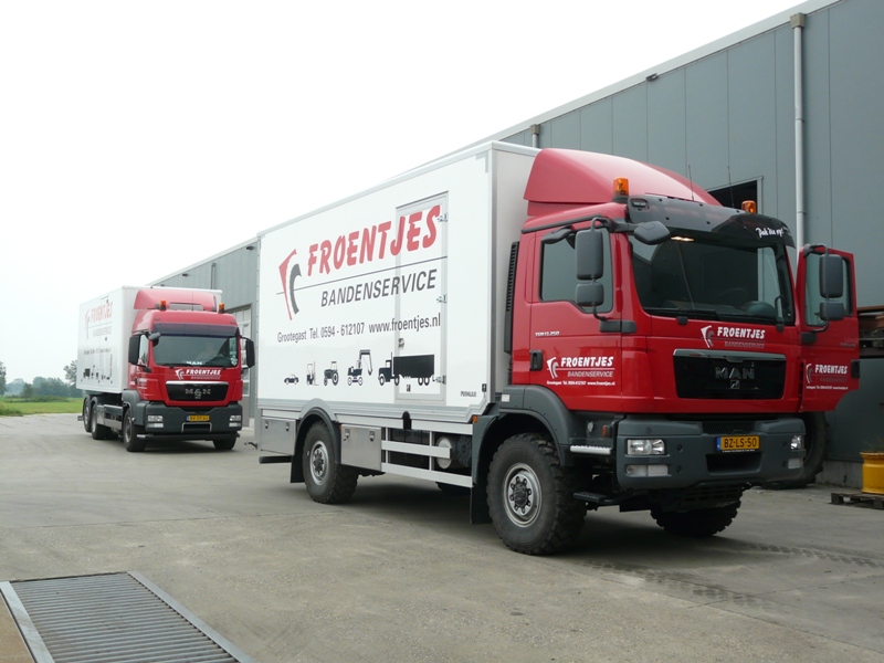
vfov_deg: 40.7
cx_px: 442
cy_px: 332
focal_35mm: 35
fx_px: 894
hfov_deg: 52.6
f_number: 3.6
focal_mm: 5.8
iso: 100
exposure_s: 1/100
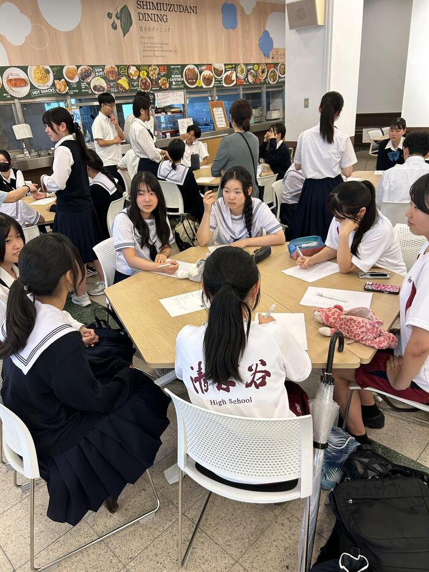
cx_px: 214
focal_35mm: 26
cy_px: 286
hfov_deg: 53.1
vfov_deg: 67.3
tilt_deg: -23.3
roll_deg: +4.3
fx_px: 430
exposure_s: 1/120
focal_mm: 5.7
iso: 125
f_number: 1.5
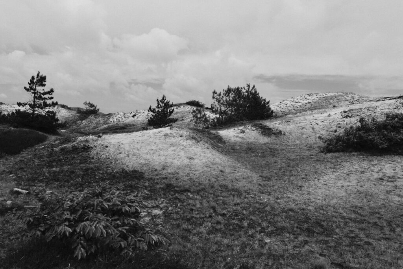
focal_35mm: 24
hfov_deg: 73.7
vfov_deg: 53.1
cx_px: 202
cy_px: 134
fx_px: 269
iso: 125
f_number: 10
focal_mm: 16
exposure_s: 1/240
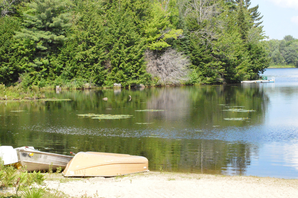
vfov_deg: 16.5
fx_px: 682
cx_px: 149
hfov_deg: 24.6
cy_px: 99
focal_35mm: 82
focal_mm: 55
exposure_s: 1/1250
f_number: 18
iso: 6400
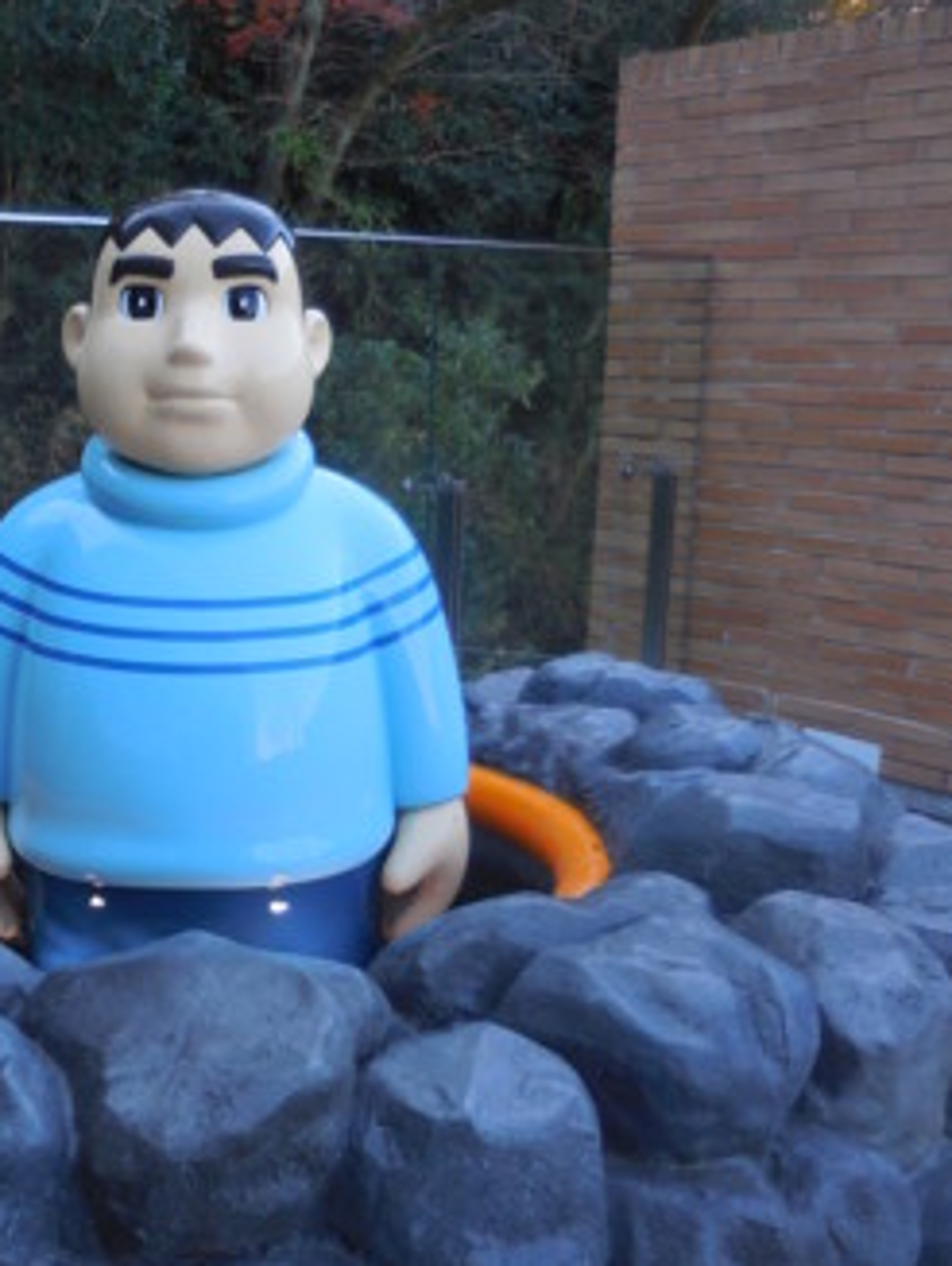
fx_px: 1537
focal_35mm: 42
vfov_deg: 44.6
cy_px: 736
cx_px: 199
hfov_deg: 33.5
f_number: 3.3
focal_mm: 4.5
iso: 125
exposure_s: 1/160
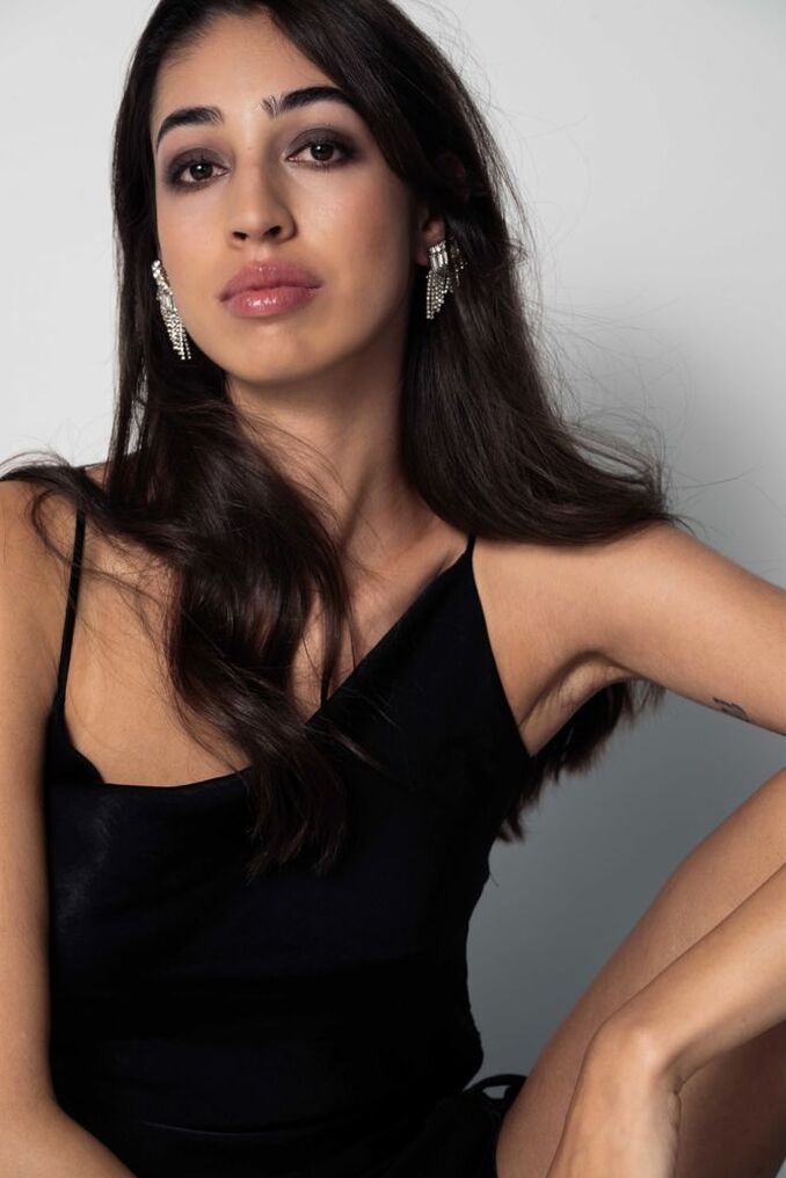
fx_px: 2716
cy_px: 589
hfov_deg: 16.5
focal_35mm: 83
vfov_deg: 24.5
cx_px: 393
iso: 125
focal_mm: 83
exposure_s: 1/125
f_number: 8
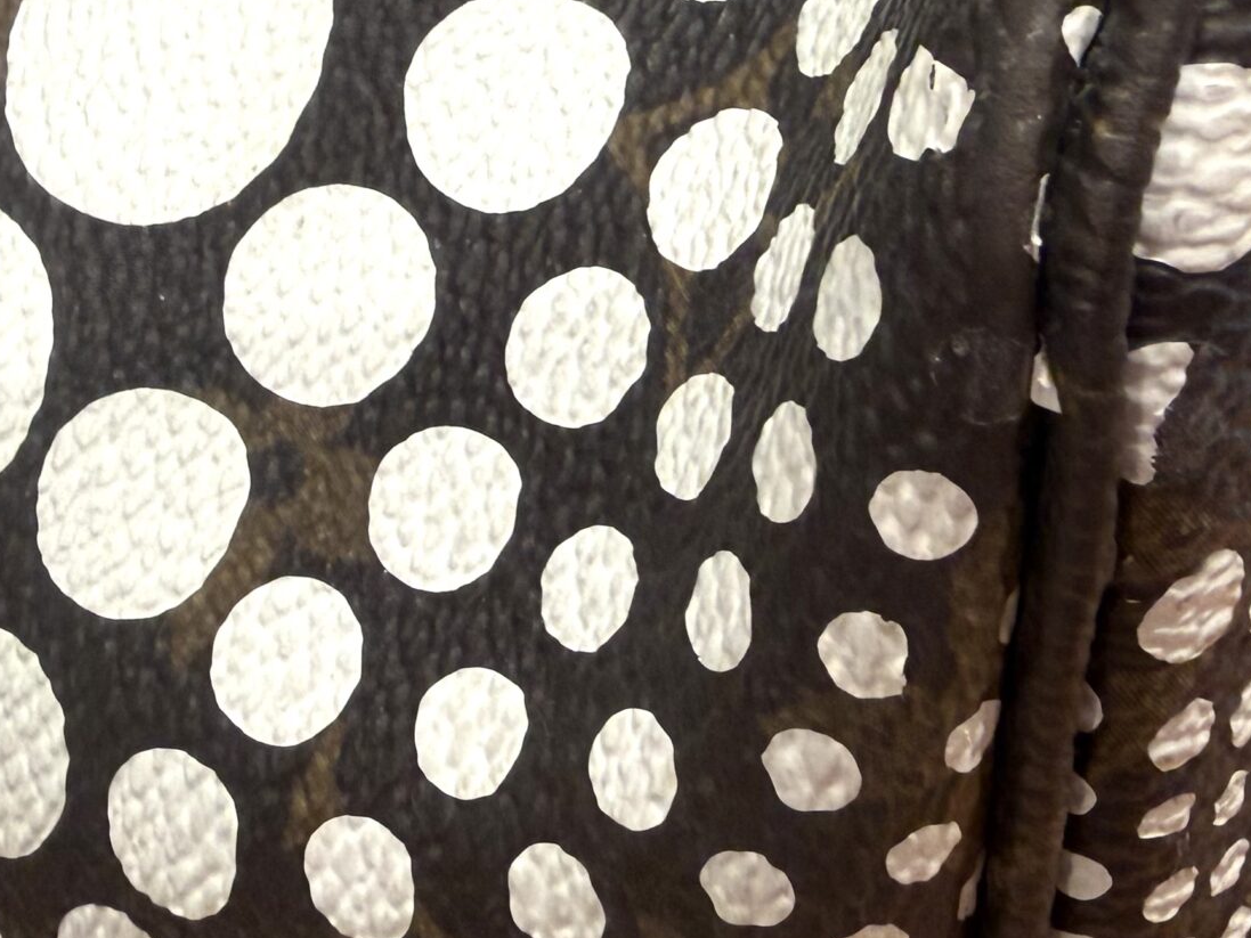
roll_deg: -9.7
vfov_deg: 25.6
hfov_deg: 33.9
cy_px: 161
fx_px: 2024
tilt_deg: -38.9
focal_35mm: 56
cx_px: 883
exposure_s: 1/60
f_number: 2.2
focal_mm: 2.22
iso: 200
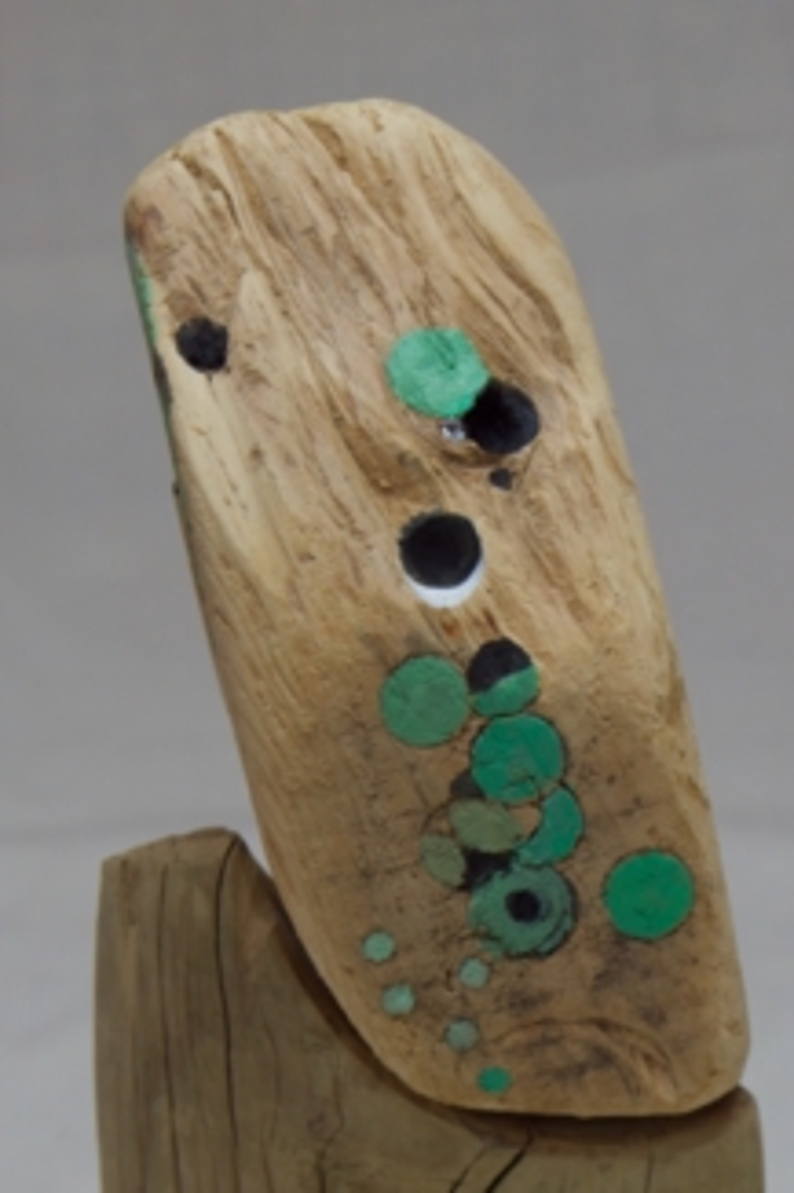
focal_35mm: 163
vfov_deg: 12.5
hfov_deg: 8.4
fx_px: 5398
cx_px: 413
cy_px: 1032
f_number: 8
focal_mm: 50
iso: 100
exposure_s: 1/15
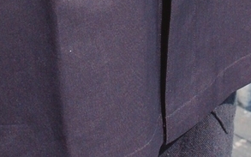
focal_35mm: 219
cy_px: -51
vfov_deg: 5.9
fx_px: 1498
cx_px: 146
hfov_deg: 9.6
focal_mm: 35
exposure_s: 1/500
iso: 800
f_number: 11
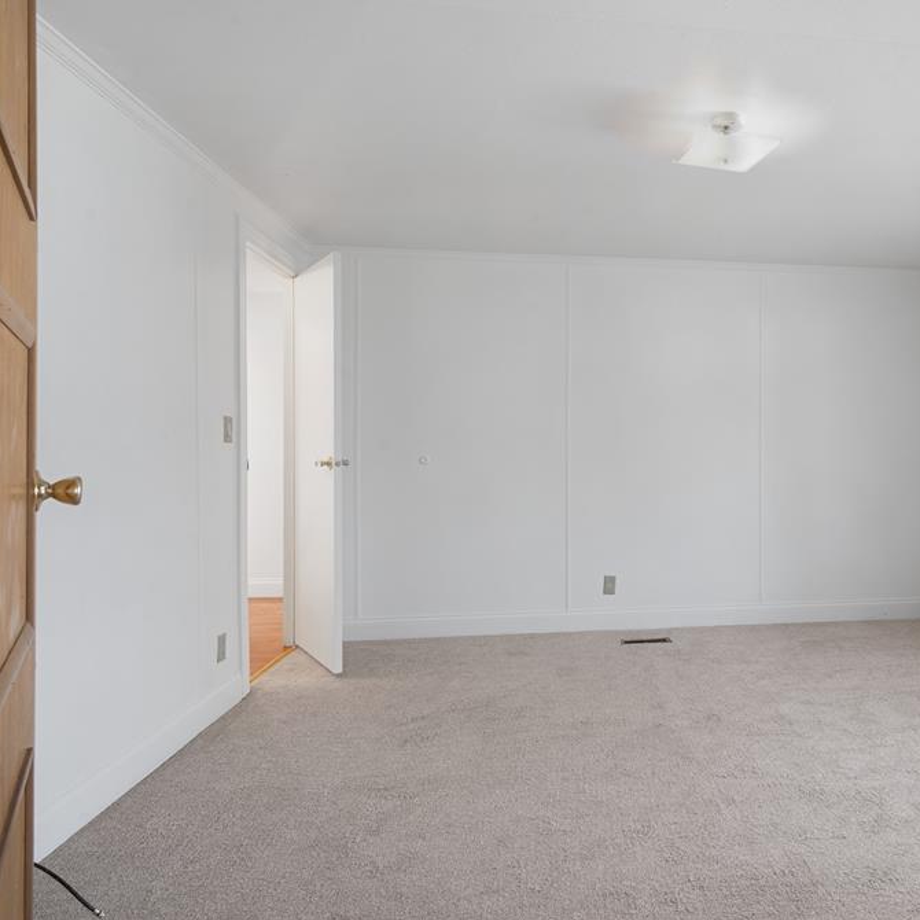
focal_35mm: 39
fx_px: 1173
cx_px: 670
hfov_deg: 41.8
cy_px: 458
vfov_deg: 42.8
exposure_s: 1/4
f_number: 9
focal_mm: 30
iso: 320
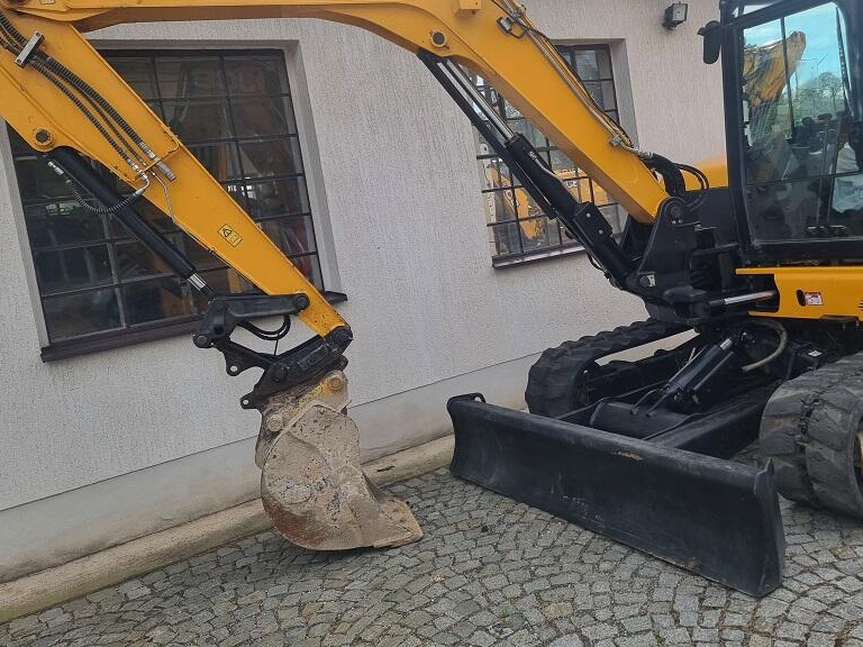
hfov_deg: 56.4
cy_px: 242
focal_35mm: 32
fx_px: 798
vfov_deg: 43.8
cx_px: 514
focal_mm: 6.7
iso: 50
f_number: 1.8
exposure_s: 1/800
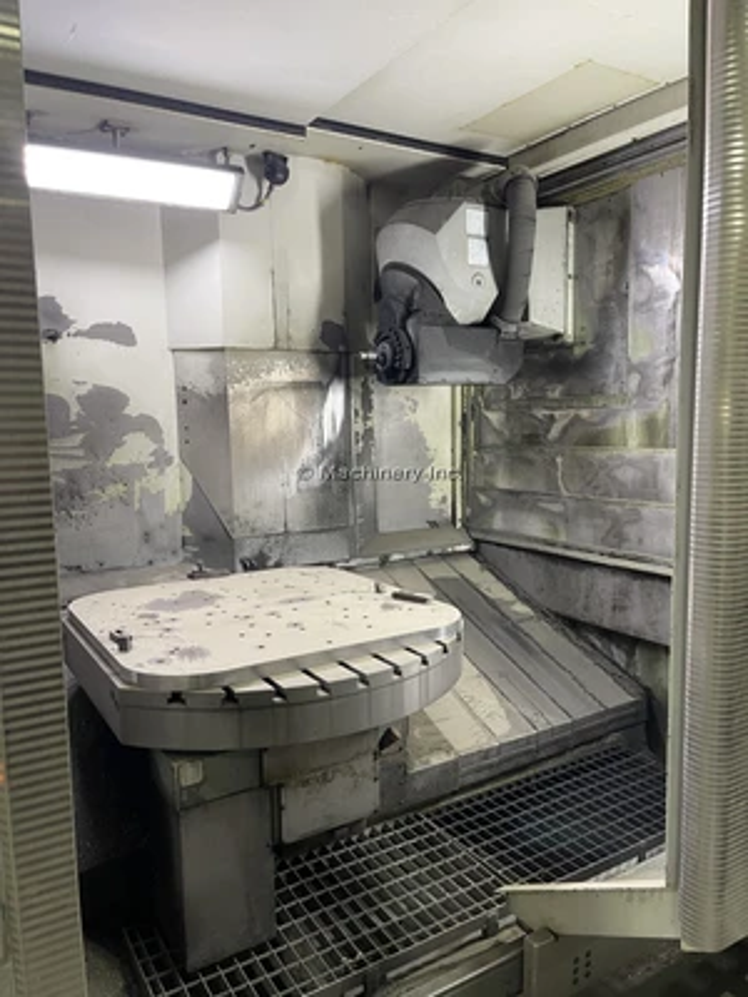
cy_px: 498
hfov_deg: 54.9
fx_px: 720
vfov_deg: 69.4
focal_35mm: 25
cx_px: 374
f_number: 1.6
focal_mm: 5.1
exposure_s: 1/60
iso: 125
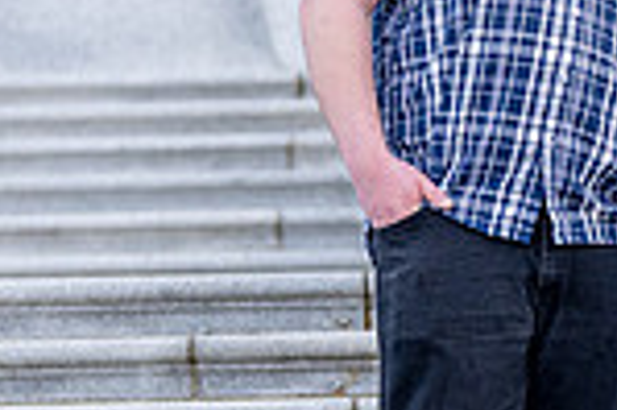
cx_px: 625
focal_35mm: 195
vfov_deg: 7.0
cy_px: 118
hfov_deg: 10.5
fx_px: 3338
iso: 1250
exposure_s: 1/6400
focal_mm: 50
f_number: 1.8
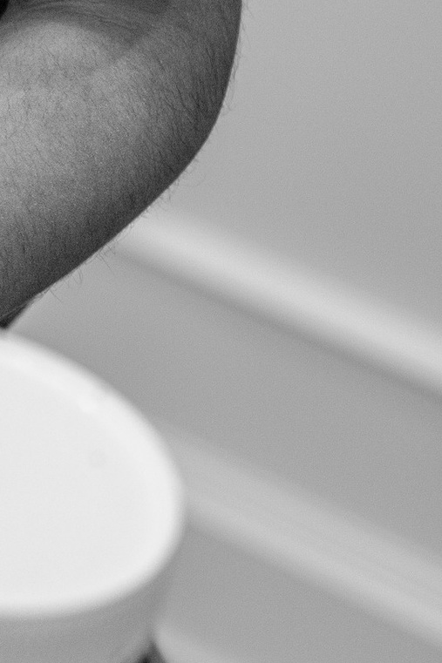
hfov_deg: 6.1
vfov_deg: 9.2
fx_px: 3998
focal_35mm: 217
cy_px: -350
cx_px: -614
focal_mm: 43
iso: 800
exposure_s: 1/125
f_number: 2.8
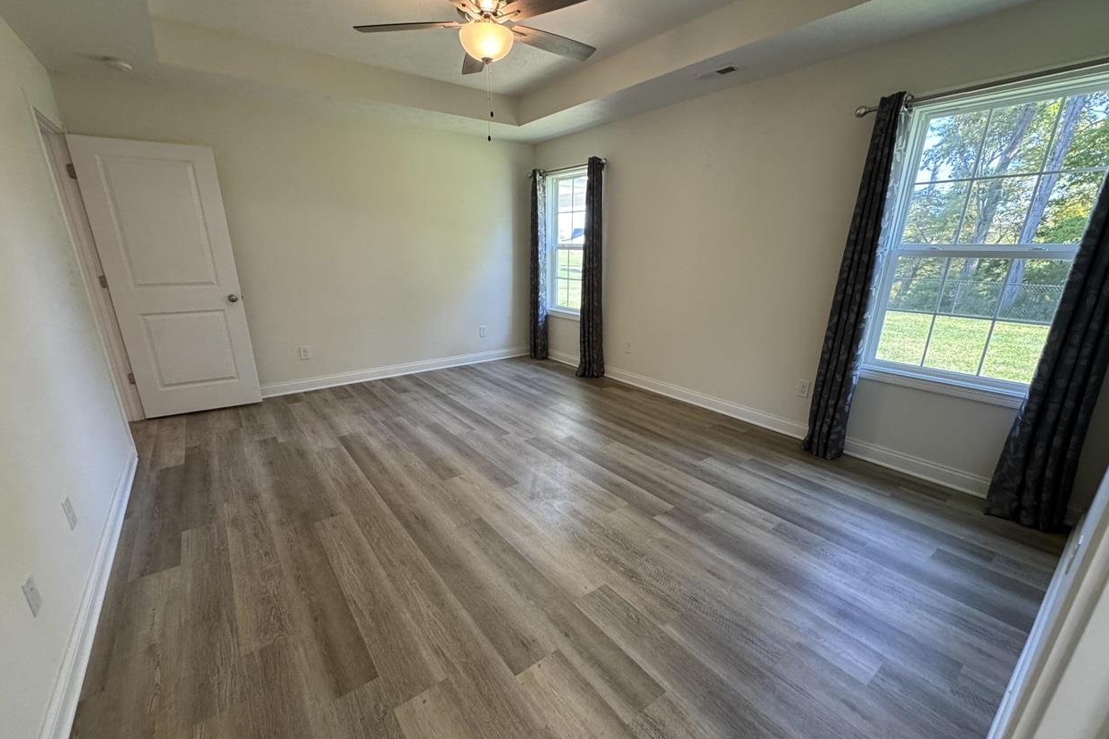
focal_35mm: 15
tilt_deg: -18.6
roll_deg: -0.4
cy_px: 393
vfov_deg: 77.2
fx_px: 462
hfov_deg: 100.4
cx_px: 545
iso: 320
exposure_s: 1/120
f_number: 2.2
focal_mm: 2.22
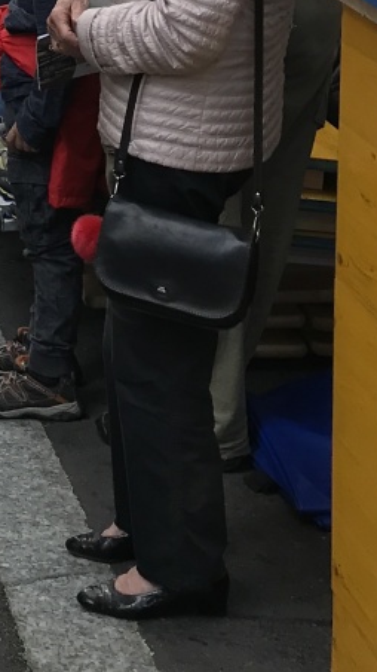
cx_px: -505
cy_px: -193
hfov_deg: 9.9
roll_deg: -1.4
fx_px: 1921
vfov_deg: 18.5
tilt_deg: -6.8
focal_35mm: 108
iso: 20
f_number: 1.8
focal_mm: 3.99
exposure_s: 1/460
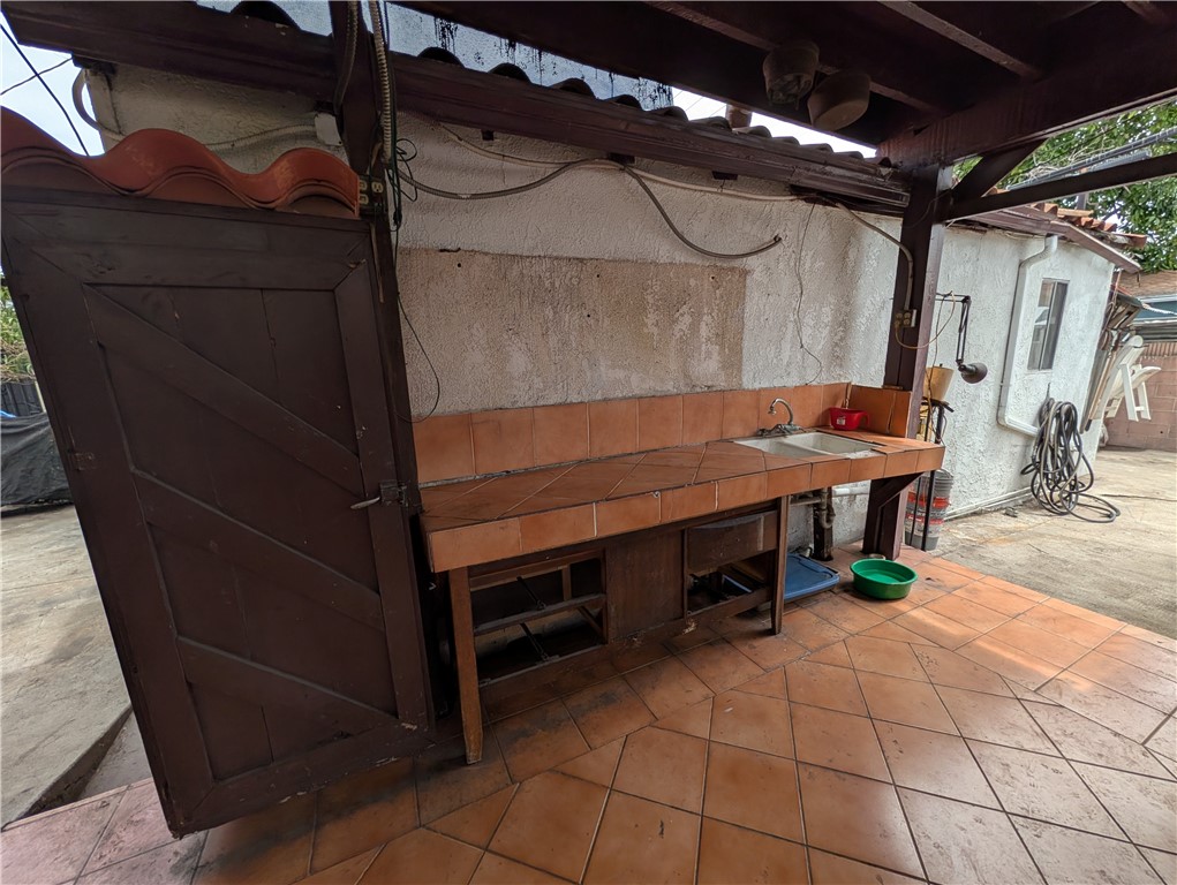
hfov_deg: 110.5
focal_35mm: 12
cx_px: 588
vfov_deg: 94.6
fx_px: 408
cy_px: 442
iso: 38
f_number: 1.7
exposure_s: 1/1330
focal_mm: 2.02
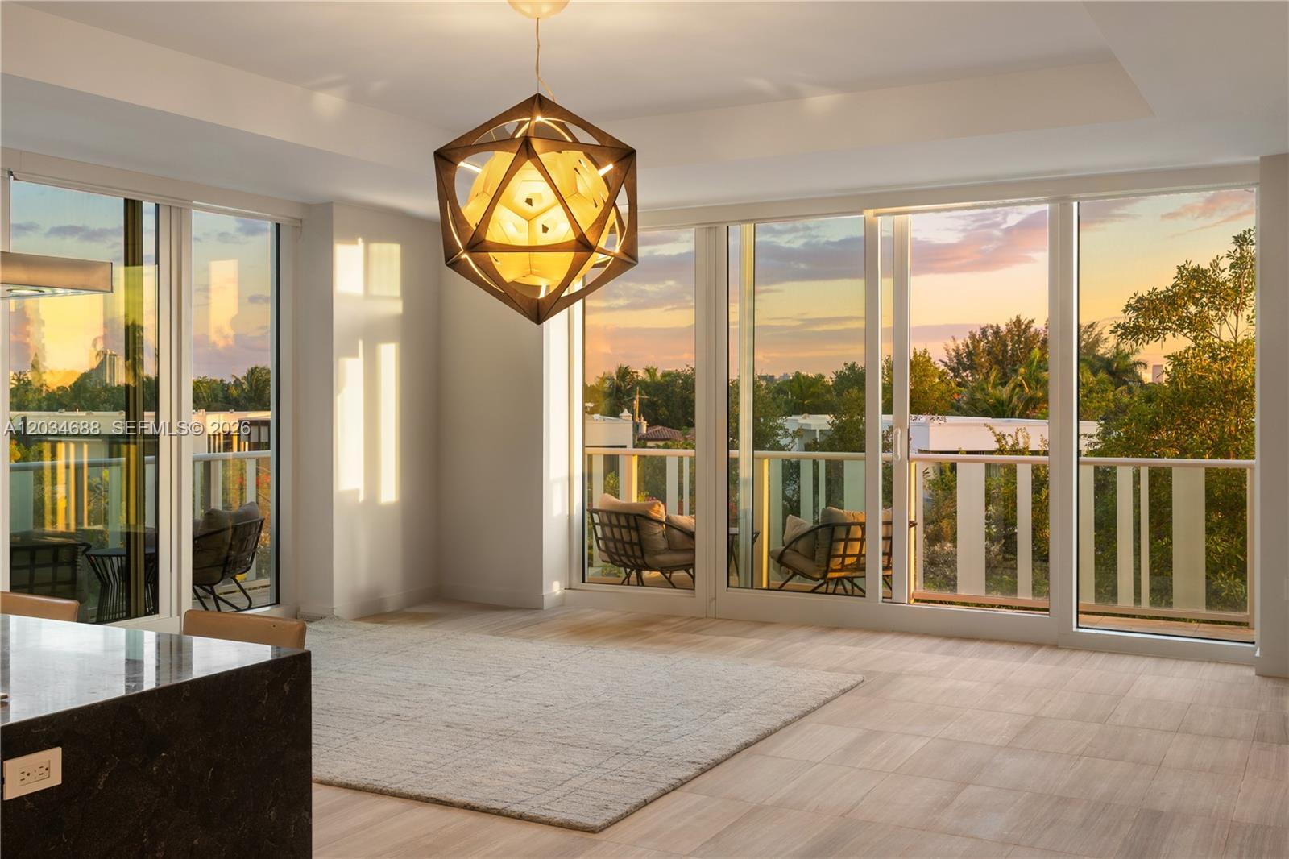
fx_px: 1253
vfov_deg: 37.8
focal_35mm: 35
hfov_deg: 54.4
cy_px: 430
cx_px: 644
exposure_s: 1/2.5
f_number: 13
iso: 125
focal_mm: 35
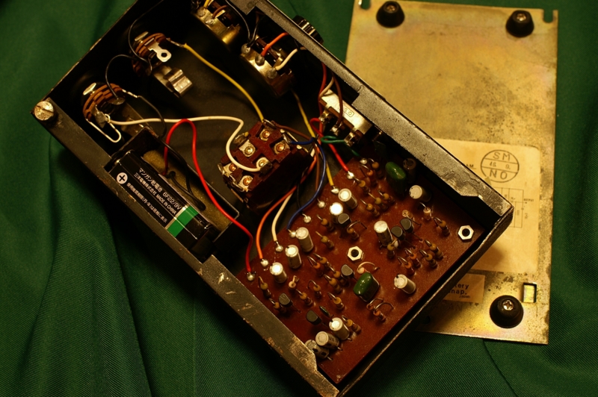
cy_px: 198
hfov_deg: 37.9
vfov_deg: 25.7
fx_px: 871
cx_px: 299
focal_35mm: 52
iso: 100
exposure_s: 1/1.25
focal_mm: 35
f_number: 9
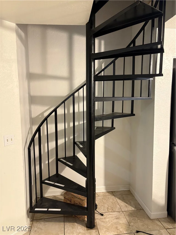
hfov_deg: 53.1
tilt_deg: -5.1
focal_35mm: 26
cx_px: 88
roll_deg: +0.8
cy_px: 118
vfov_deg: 67.3
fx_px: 176
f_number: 1.6
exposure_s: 1/60
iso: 320
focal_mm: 5.96
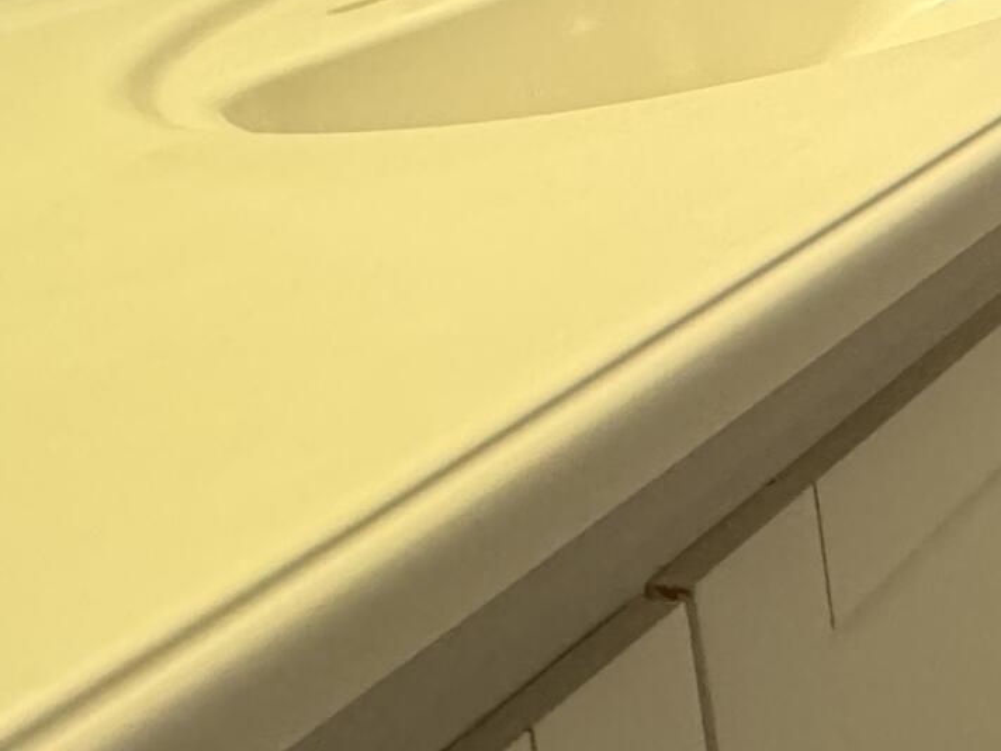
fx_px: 1706
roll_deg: +1.6
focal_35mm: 59
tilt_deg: -9.5
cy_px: -232
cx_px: 1783
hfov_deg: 21.6
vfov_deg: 22.2
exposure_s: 1/60
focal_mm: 2.22
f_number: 2.2
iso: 400
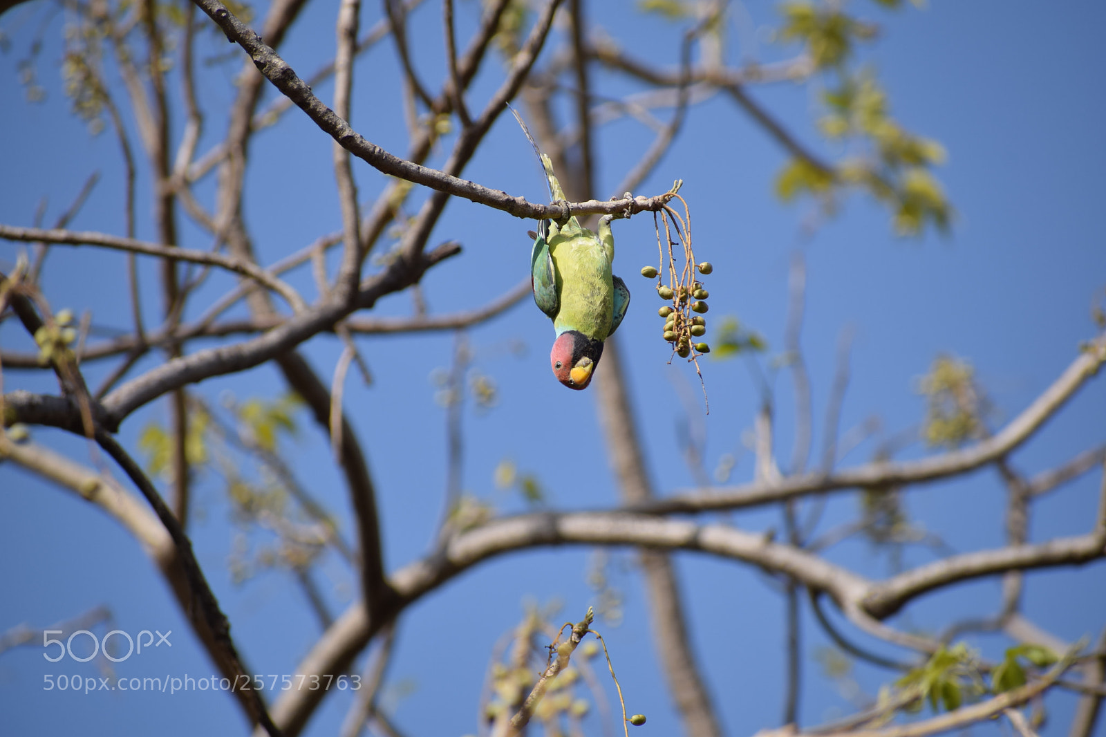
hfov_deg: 4.9
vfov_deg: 3.3
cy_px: 368
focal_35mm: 420
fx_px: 12900
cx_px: 553
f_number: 6.3
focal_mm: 280
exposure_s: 1/400
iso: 100
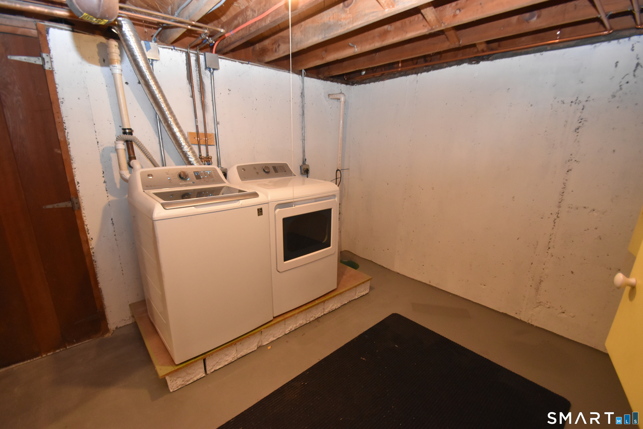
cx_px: 322
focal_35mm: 15
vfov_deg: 77.3
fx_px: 268
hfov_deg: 100.4
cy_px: 214
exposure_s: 1/60
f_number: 3.5
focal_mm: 10
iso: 2200
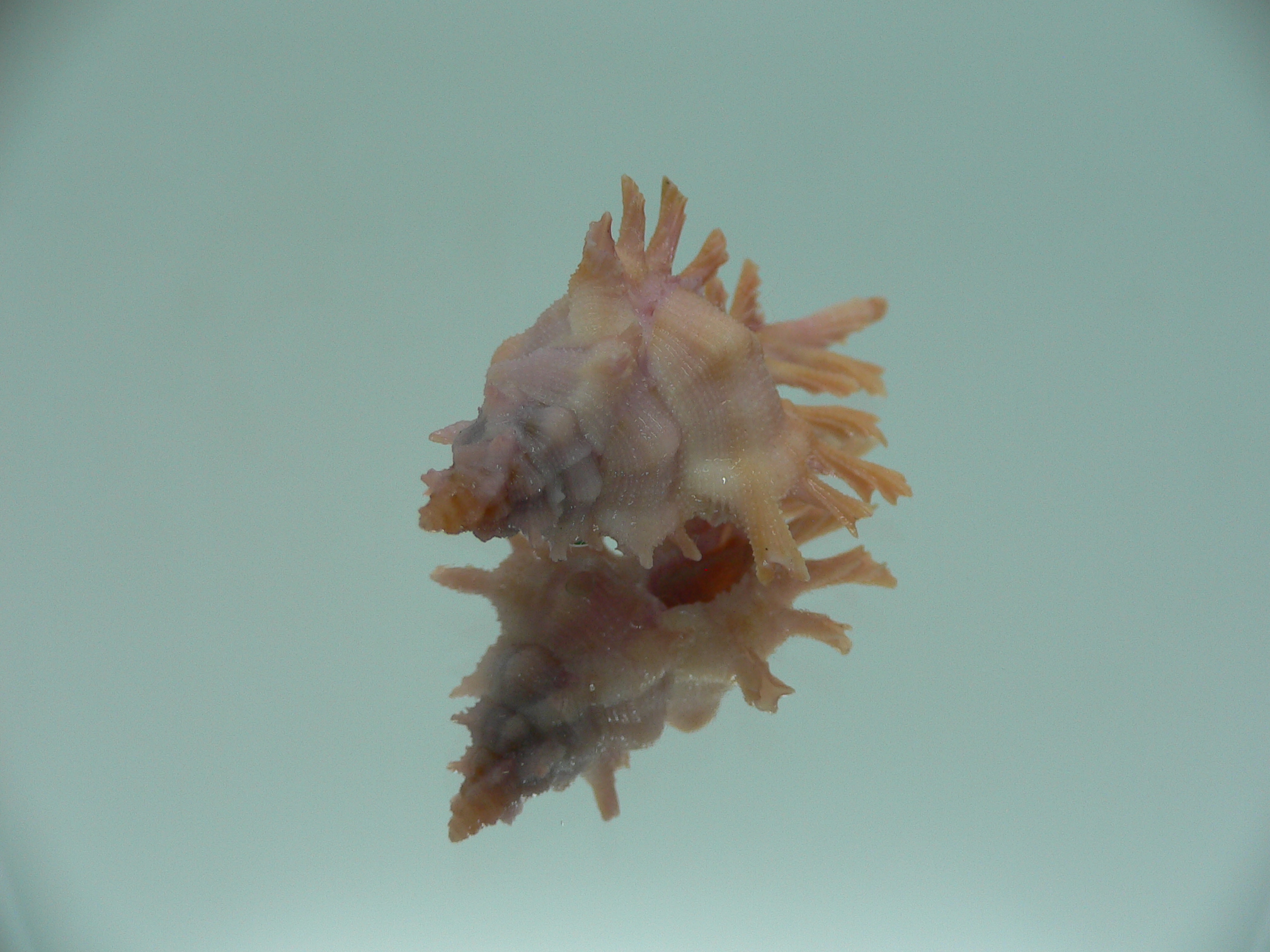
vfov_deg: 40.7
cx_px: 635
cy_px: 476
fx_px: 1284
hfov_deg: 52.6
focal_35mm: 35
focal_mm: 4.6
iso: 80
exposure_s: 1/60
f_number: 2.8
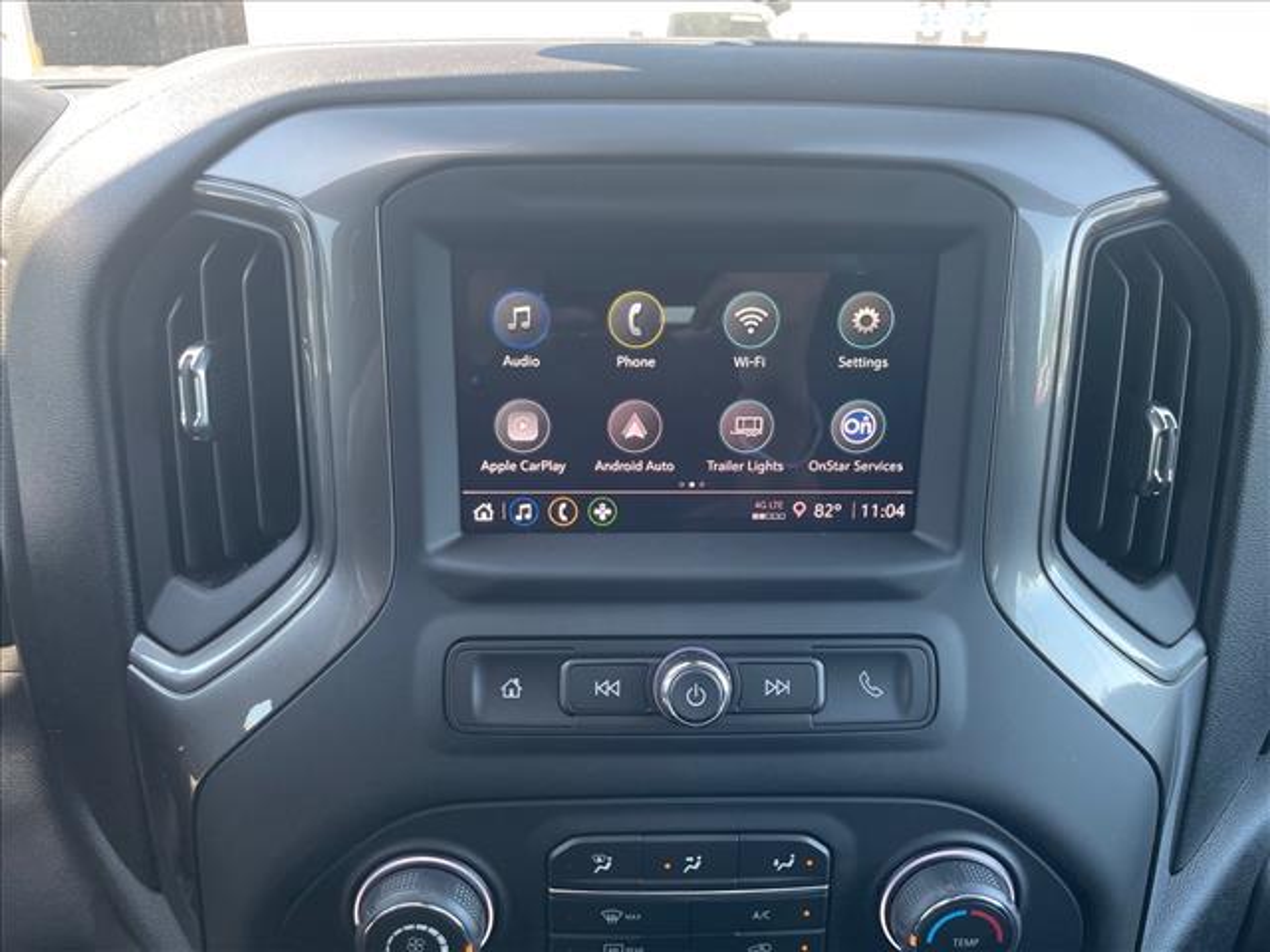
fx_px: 954
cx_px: 635
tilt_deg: -24.8
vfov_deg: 53.1
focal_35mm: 26
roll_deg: -1.0
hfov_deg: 67.3
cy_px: 476
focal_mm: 4.2
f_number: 1.6
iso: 125
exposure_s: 1/104
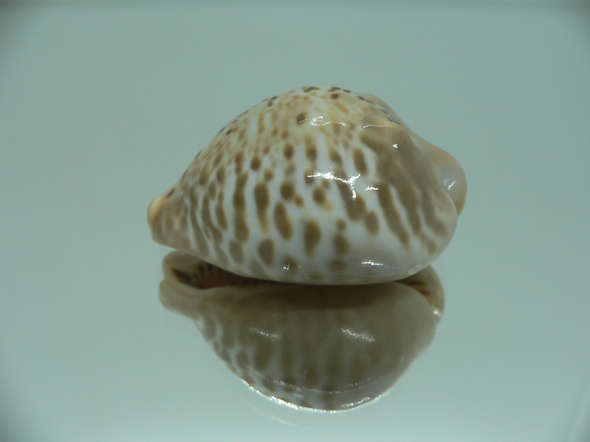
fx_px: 597
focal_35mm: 35
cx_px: 295
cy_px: 221
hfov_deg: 52.6
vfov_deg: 40.7
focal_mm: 4.6
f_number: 2.8
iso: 80
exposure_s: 1/60
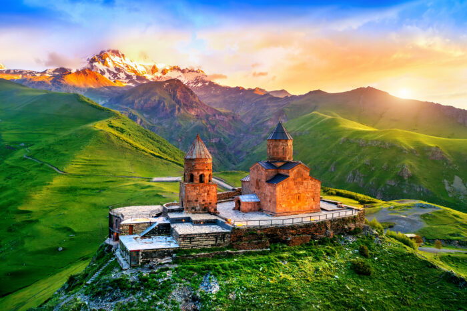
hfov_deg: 65.5
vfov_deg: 46.4
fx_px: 363
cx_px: 234
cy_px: 156
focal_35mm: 28
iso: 100
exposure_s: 1/80
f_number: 3.5
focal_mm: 10.3
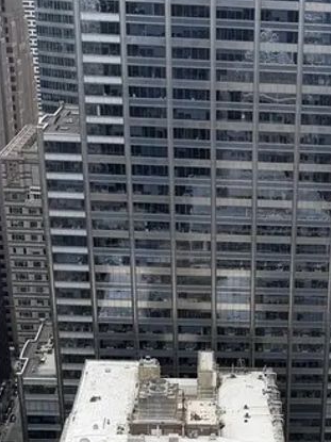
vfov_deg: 23.1
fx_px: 1008
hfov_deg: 18.2
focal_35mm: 79
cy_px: 496
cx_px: 330
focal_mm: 6.76
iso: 100
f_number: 1.78
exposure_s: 1/955
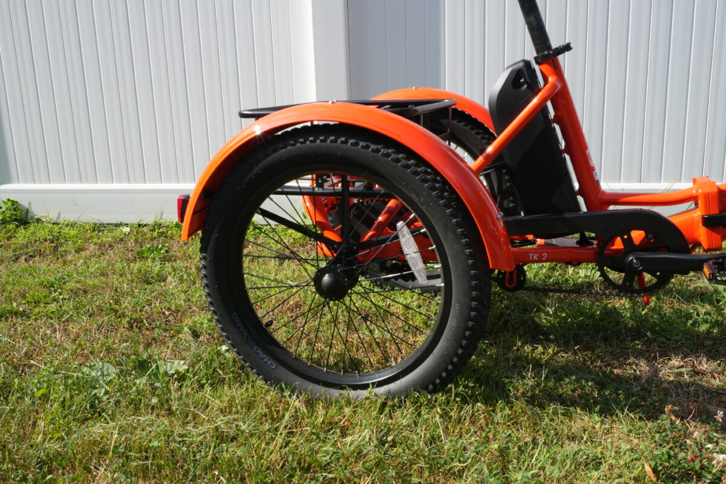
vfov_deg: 41.7
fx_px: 635
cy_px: 242
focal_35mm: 32
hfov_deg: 59.5
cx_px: 363
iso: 400
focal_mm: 21
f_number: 16
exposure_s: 1/80
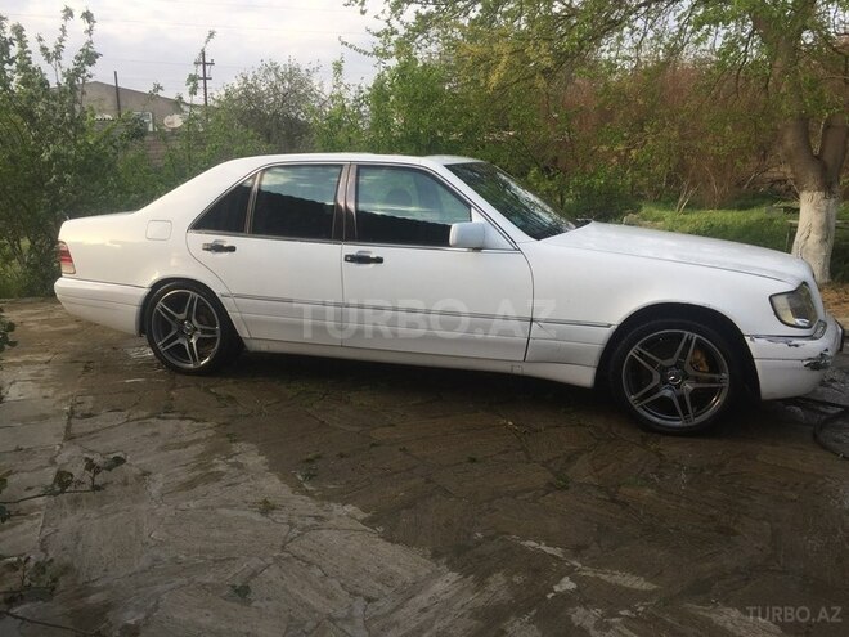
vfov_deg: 48.2
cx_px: 424
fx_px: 711
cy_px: 318
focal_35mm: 29
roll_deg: +0.3
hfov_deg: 61.7
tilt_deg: -9.8
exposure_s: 1/289
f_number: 2.2
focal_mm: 4.15
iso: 32
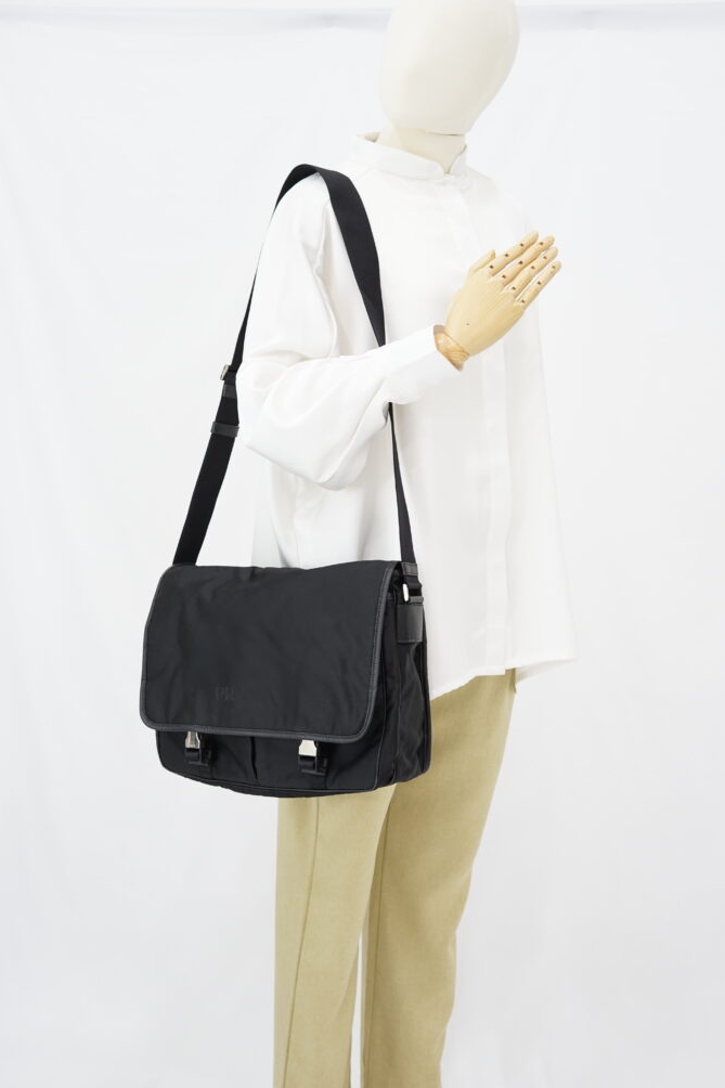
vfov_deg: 38.9
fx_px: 1541
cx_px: 362
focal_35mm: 51
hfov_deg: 26.5
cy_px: 553
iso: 640
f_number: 6.3
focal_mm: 50
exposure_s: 1/6
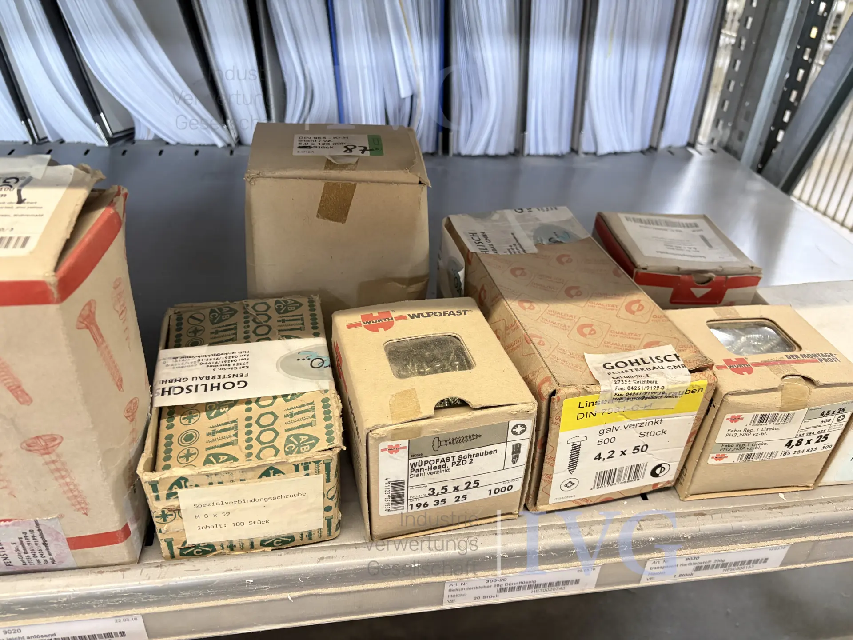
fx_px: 641
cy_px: 320
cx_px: 426
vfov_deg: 53.1
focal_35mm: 26
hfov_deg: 67.3
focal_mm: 5.96
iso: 400
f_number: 1.6
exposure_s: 1/50
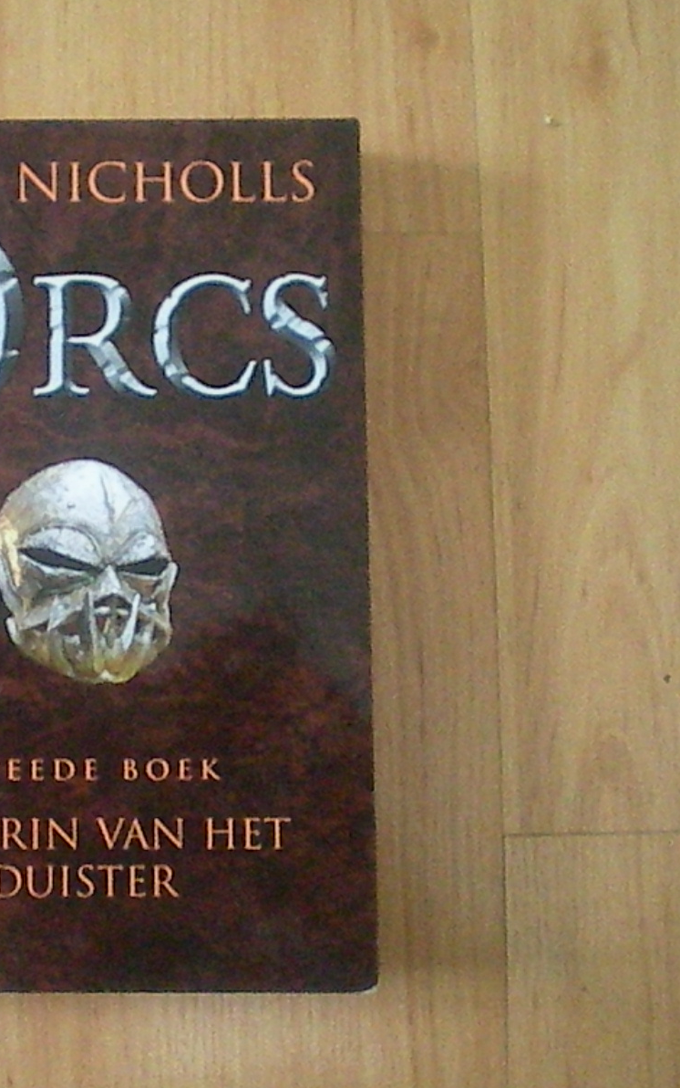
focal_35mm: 54
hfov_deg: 23.3
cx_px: 47
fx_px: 1601
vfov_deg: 37.5
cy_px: 544
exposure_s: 1/100
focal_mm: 6.3
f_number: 3.1
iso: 1350
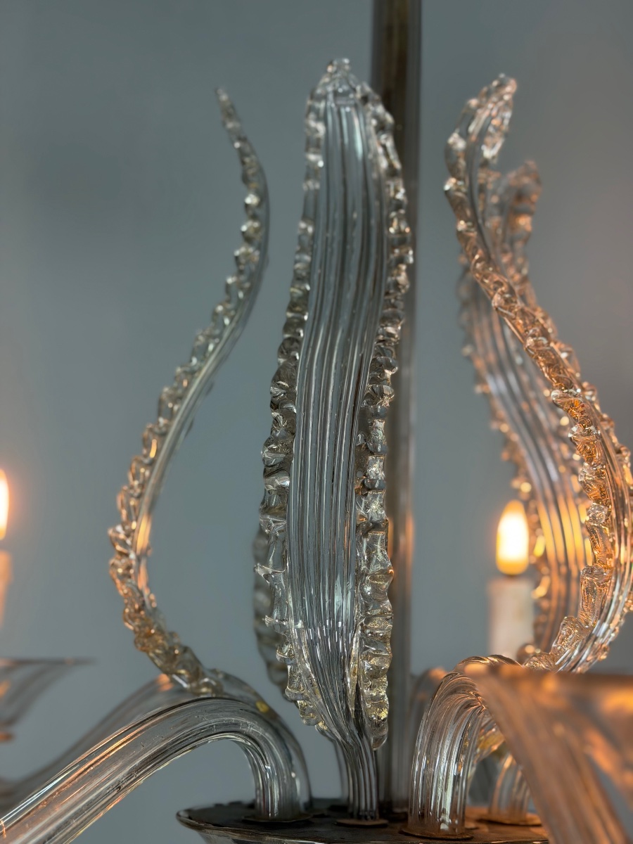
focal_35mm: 48
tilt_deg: +11.7
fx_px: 1170
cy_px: 422
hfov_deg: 30.3
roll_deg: -2.1
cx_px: 316
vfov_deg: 39.7
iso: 125
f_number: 1.78
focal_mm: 6.76
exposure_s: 1/100
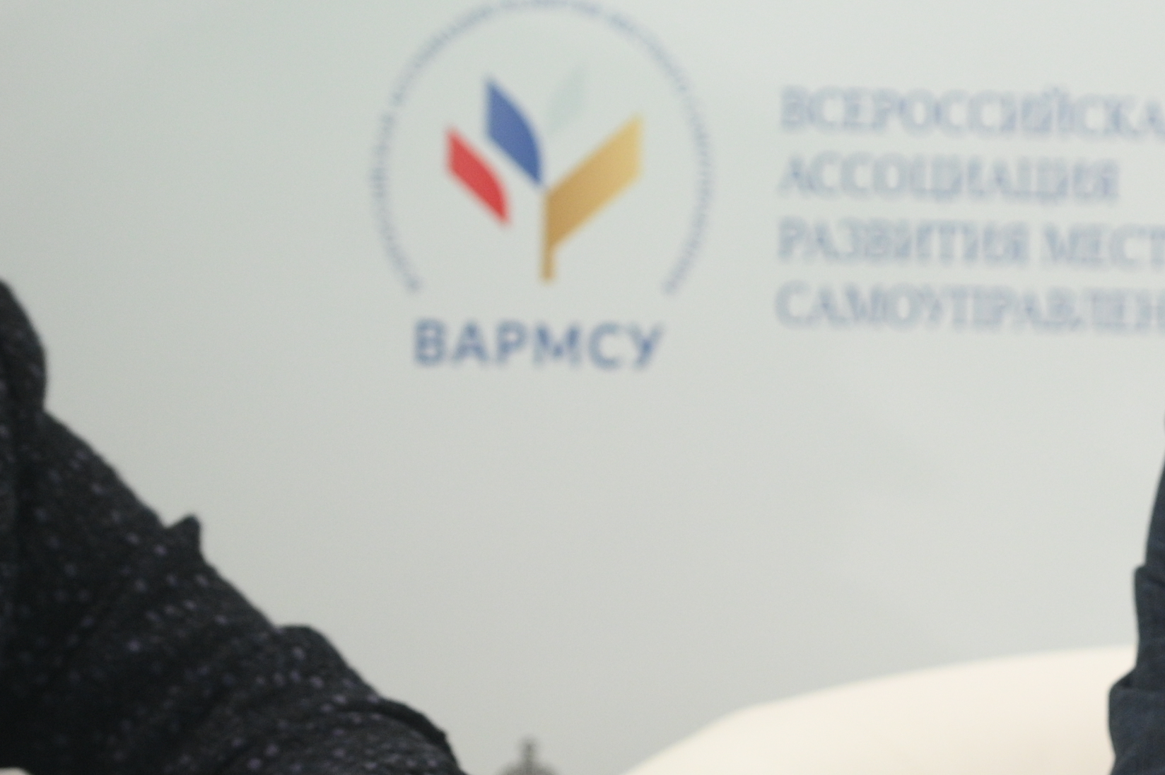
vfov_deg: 3.7
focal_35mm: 371
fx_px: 11999
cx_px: 1422
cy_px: 634
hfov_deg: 5.5
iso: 1250
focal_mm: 135
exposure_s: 1/400
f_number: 3.2
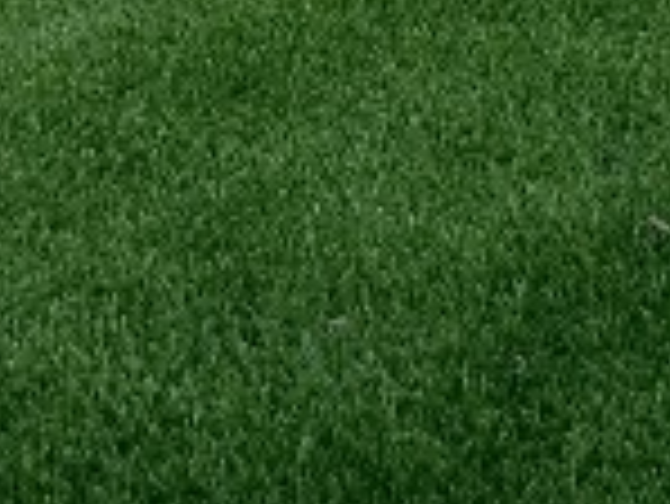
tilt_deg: +2.9
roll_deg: +1.1
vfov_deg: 9.6
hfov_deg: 15.0
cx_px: 551
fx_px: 2518
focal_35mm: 130
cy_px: -842
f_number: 2.2
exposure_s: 1/100
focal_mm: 4.15
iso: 32
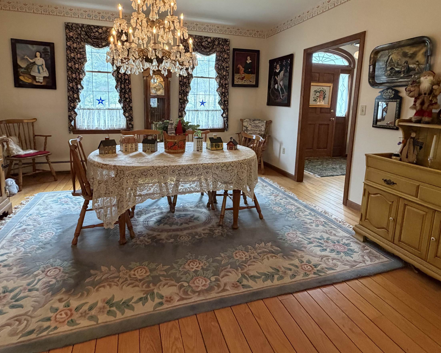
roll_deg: -1.1
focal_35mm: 19
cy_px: 137
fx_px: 248
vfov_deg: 70.0
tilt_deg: -7.3
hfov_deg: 83.2
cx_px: 208
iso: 400
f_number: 2.2
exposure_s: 1/60
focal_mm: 2.22
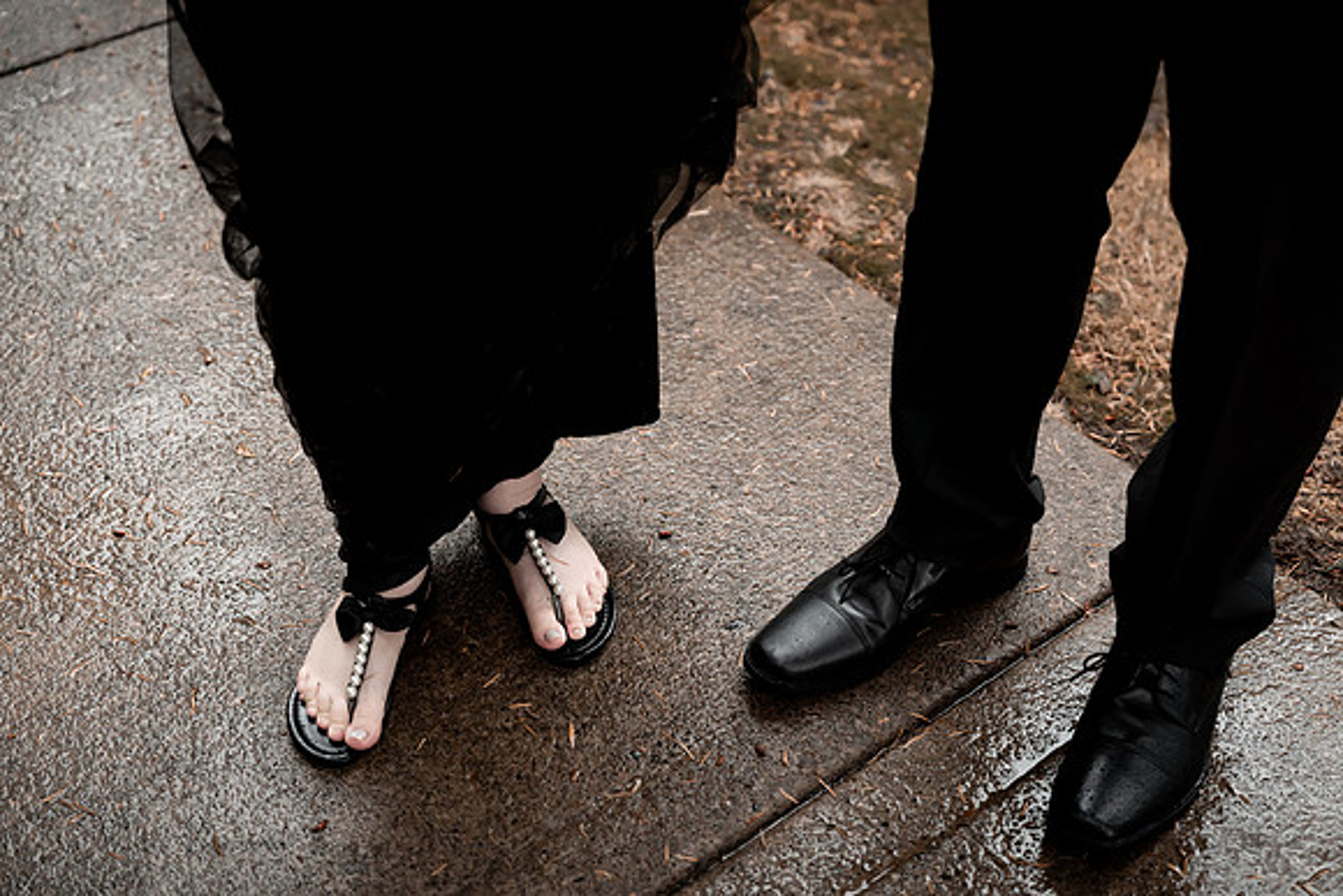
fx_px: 1866
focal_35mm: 50
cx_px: 672
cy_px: 448
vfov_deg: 27.0
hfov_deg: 39.6
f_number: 2.8
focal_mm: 50
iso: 640
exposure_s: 1/500
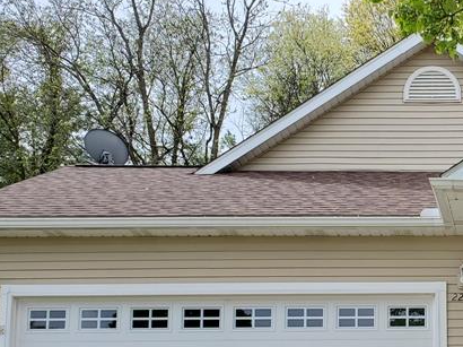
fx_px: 869
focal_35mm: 65
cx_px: 504
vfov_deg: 21.8
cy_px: 347
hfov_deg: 27.4
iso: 50
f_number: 2.4
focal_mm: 4.3
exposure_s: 1/902
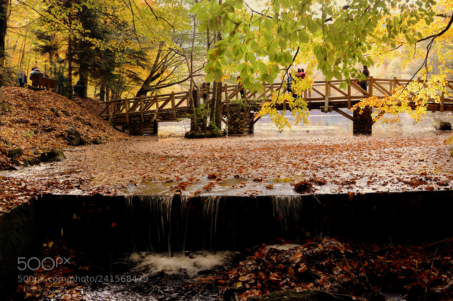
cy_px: 150
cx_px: 226
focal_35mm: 27
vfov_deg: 47.9
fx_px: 339
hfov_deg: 67.4
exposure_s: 1/25
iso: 100
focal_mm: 18
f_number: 4.5
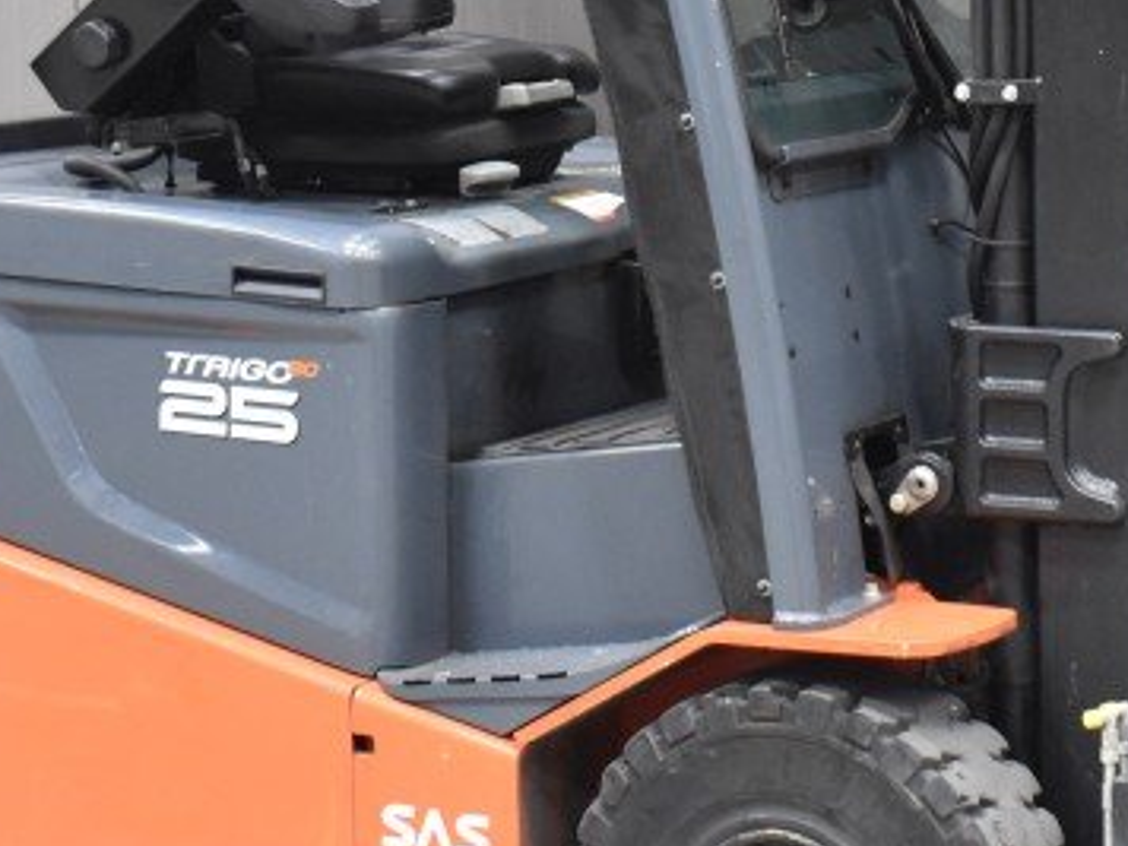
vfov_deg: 13.7
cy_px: 146
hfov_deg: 18.3
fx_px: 3487
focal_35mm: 107
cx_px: 735
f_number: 5
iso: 1600
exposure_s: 1/25
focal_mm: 22
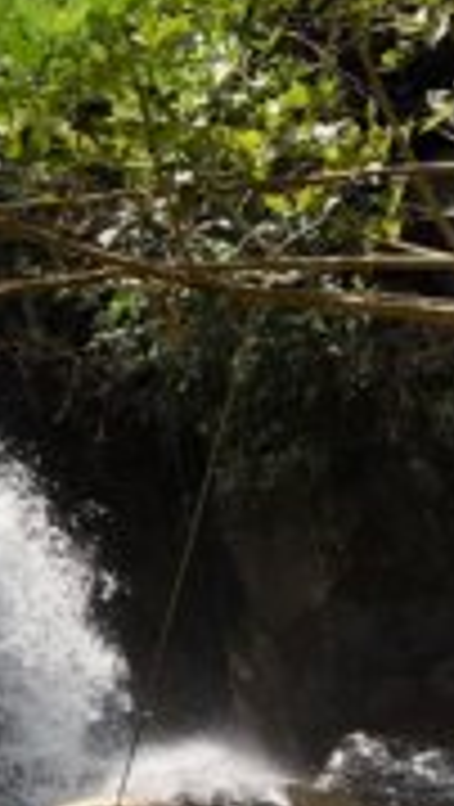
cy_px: 59
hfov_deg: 7.6
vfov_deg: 15.0
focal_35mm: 141
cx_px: -912
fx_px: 3011
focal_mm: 4.15
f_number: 2.2
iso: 25
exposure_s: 1/785
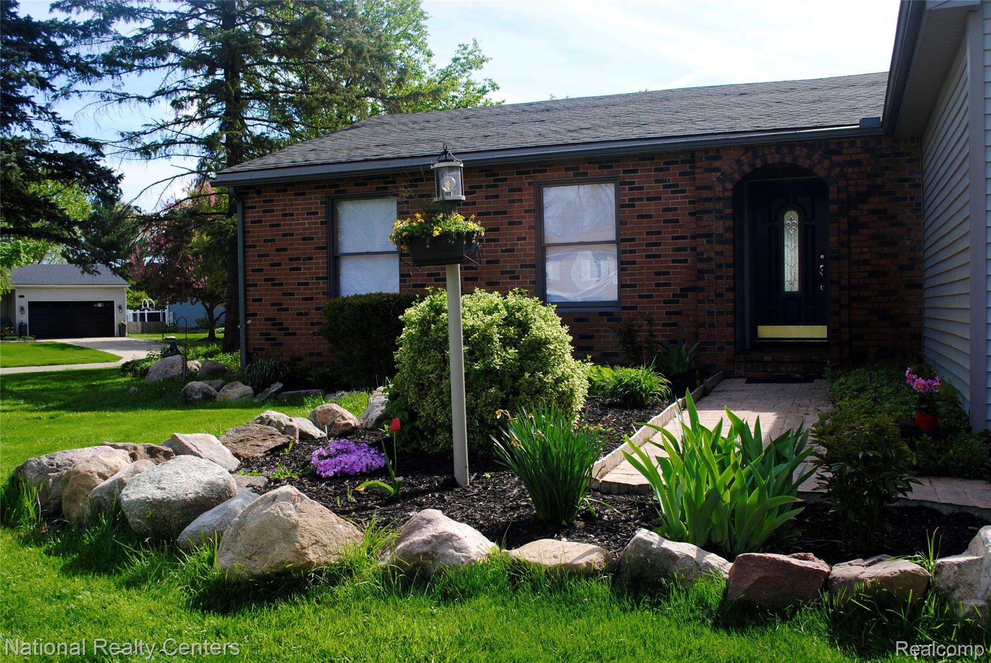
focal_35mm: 36
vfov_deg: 37.0
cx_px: 496
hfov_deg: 53.1
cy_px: 332
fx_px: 992
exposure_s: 1/200
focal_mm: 24
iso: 100
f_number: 7.1
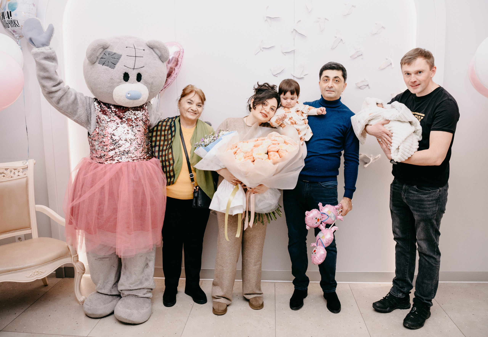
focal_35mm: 27
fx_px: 367
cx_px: 243
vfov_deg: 49.4
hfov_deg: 67.3
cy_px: 163
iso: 320
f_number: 4
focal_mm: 24
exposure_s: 1/160
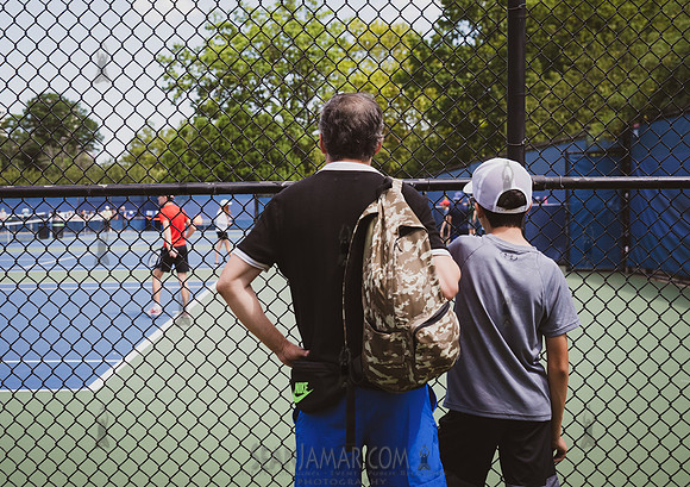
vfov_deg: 29.8
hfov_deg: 41.1
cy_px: 228
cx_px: 264
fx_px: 915
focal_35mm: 47
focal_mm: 38
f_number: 4
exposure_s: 1/2000
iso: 500
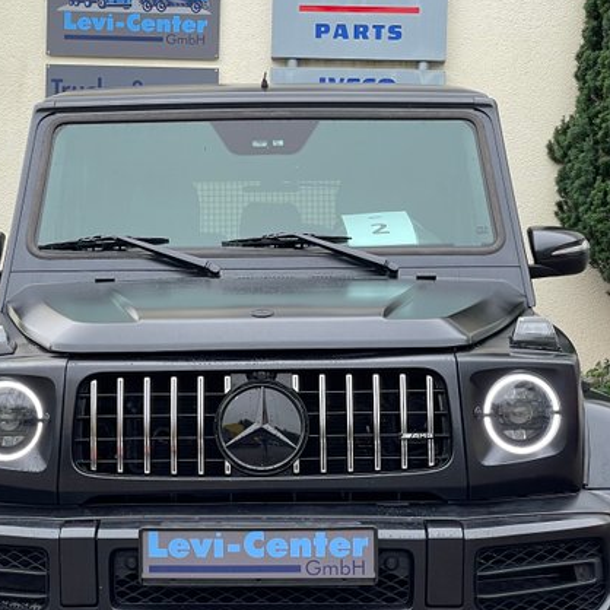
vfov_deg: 19.7
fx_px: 1754
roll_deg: -1.0
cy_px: 324
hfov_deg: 19.7
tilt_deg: +0.0
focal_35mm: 88
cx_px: 285
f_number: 2
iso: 25
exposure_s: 1/168
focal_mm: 6
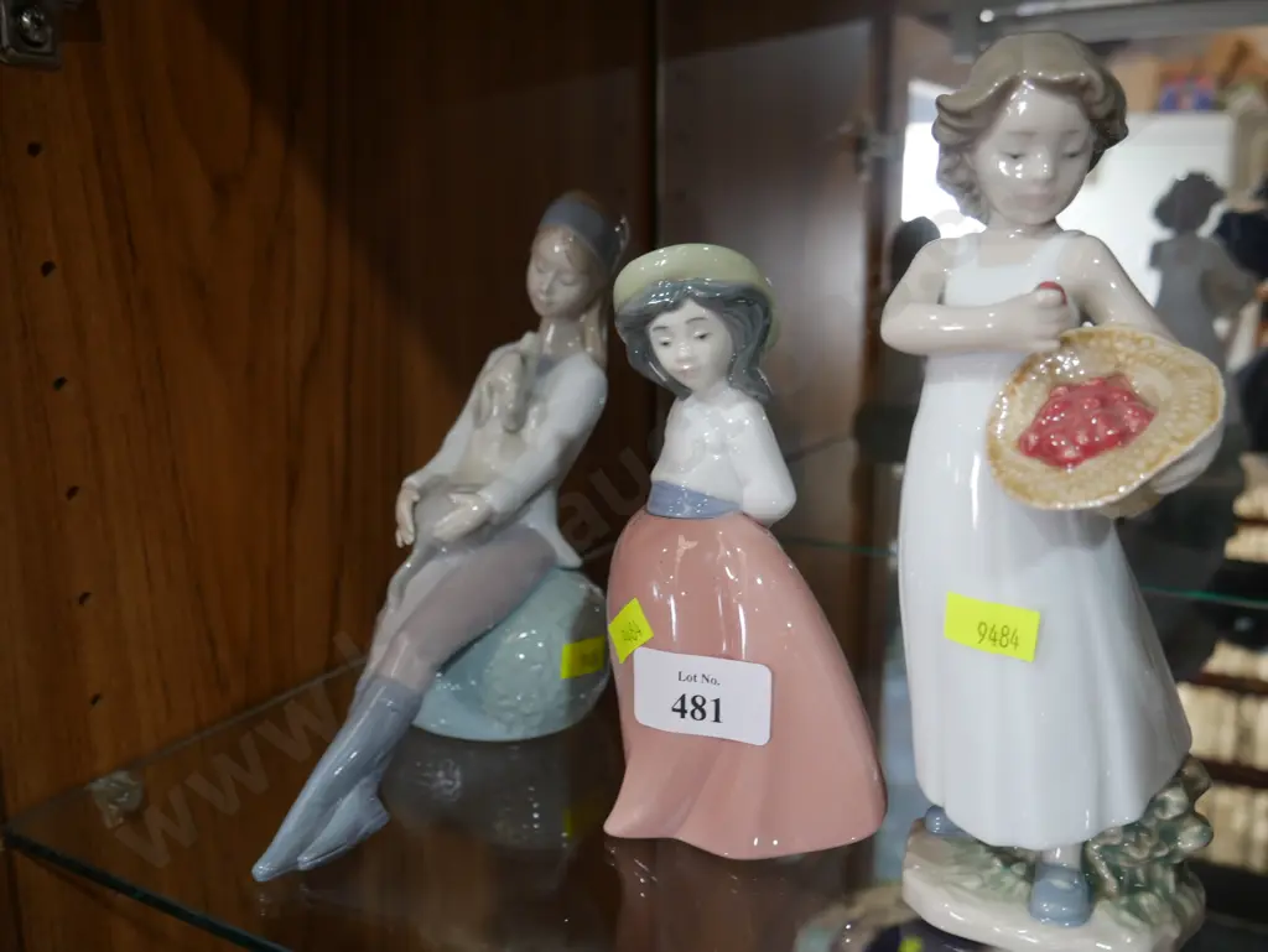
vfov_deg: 46.8
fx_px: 1099
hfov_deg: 59.9
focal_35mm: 30
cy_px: 476
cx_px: 634
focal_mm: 15
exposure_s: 1/60
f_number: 3.6
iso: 400
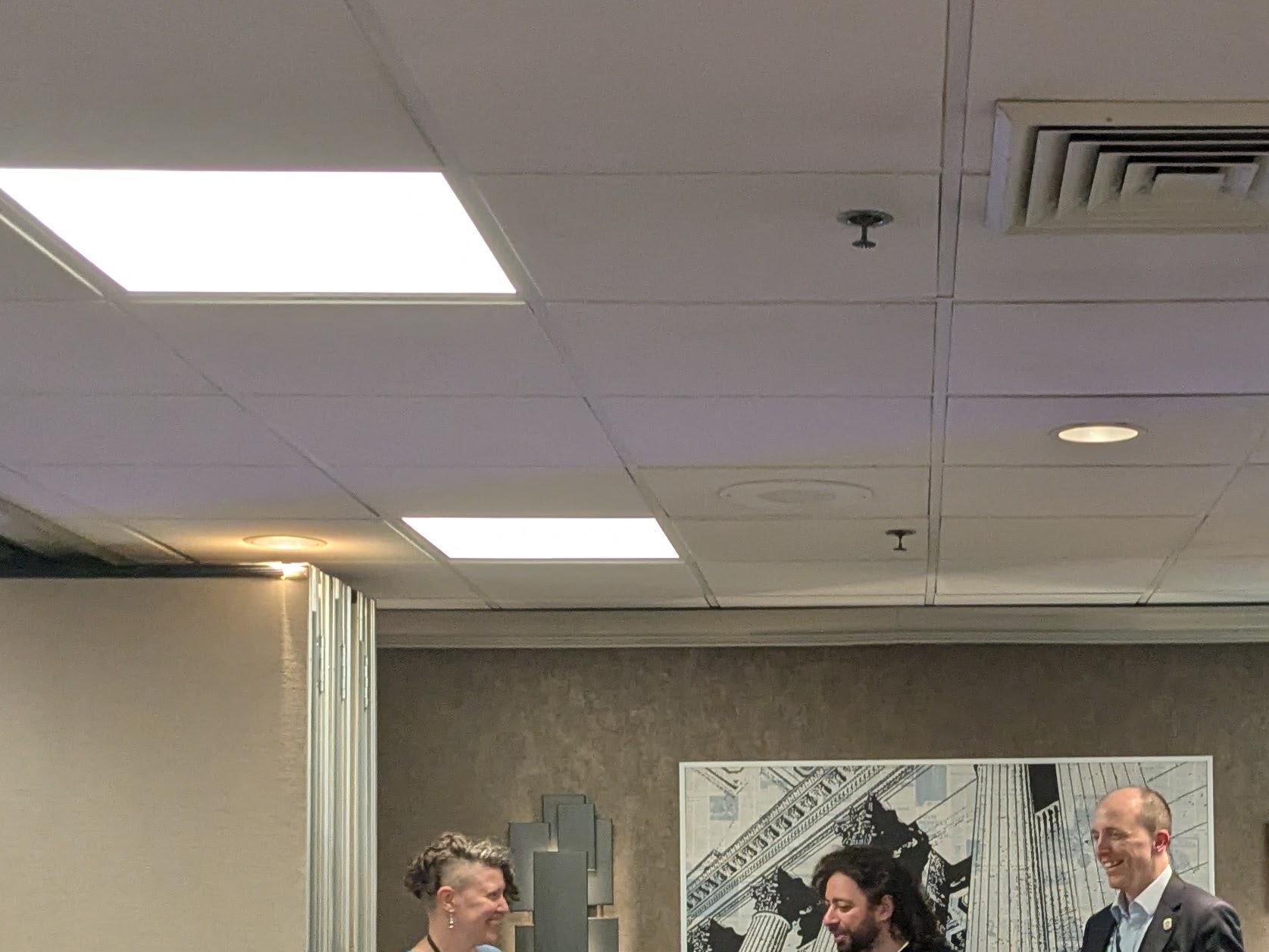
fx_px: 2383
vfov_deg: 22.0
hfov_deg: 29.2
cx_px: 1012
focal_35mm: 65
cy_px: 878
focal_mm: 4.38
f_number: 1.73
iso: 160
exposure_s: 1/120
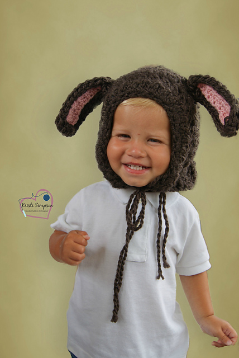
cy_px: 179
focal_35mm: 36
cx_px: 120
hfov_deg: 36.9
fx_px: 358
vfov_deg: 53.1
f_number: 5
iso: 100
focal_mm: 24
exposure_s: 1/50
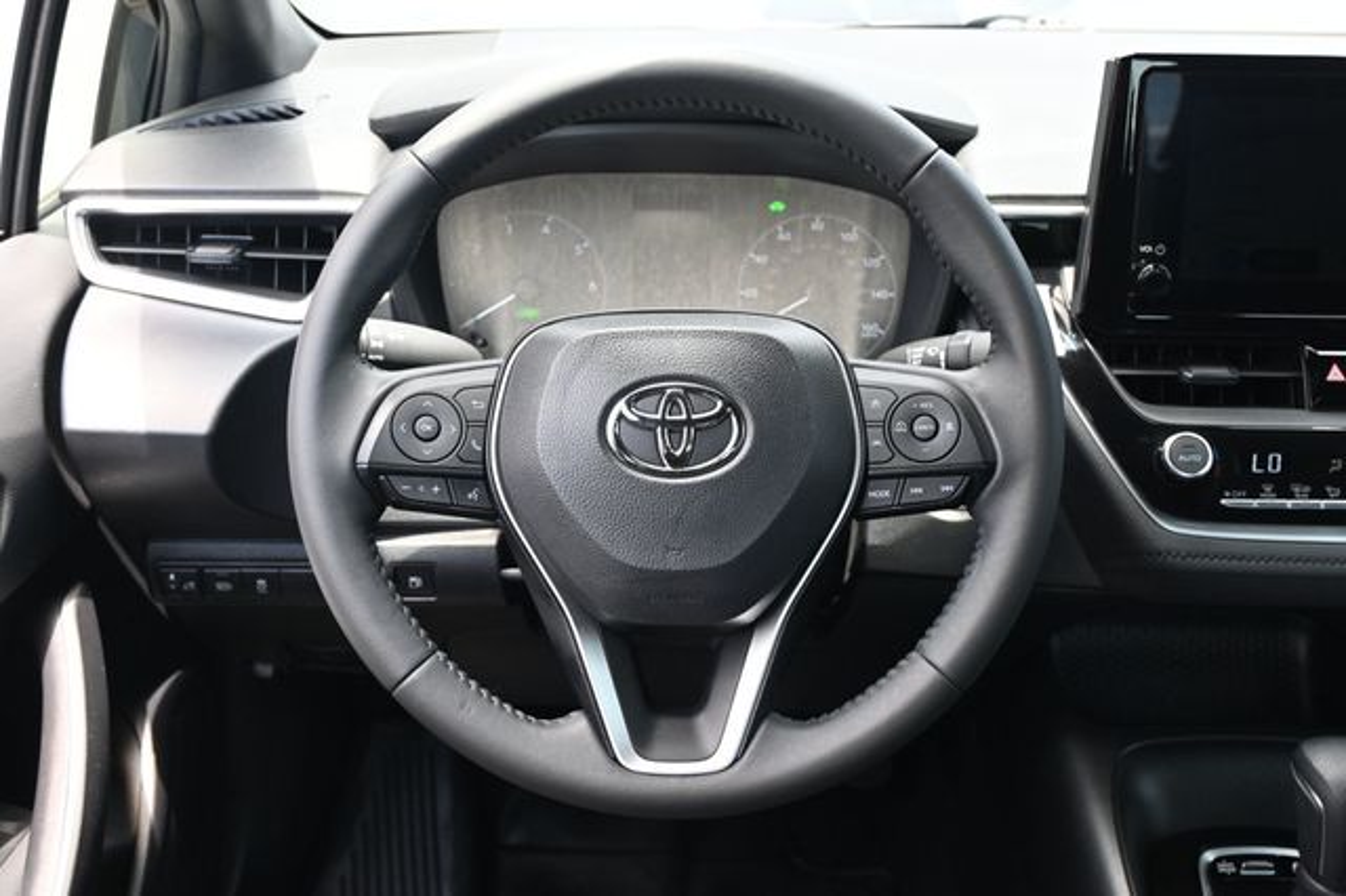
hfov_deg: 46.4
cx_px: 673
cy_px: 448
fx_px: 1569
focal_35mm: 42
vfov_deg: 31.9
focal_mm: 28
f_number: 4.5
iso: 560
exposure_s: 1/125
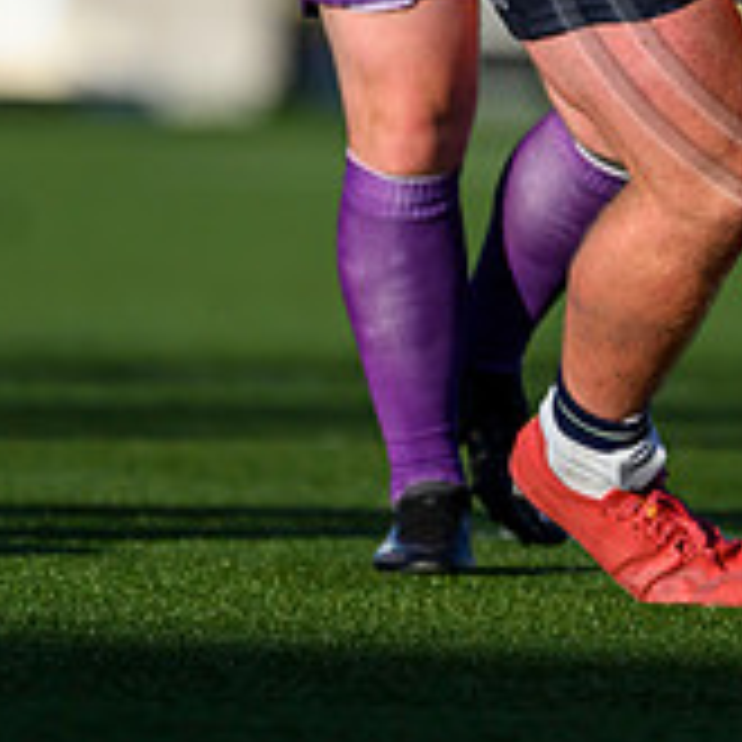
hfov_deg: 0.9
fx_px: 48939
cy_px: -221
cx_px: 980
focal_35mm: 2018
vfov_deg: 0.9
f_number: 4
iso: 500
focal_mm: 560
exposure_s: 1/3200
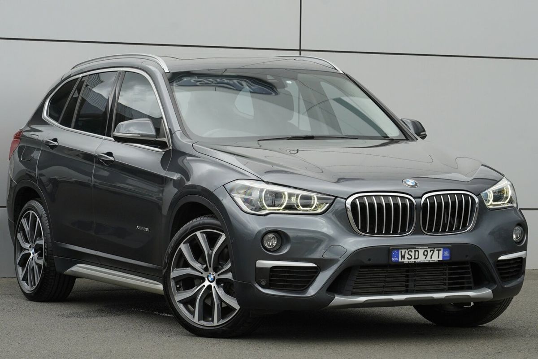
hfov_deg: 19.5
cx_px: 269
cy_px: 180
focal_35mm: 105
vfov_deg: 13.0
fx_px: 1569
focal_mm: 105
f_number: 7.1
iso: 1000
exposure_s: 1/640
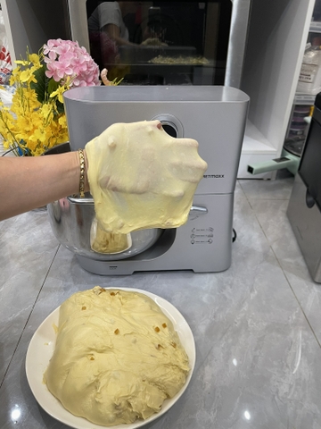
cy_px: 214
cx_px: 160
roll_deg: -1.0
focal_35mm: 25
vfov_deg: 69.4
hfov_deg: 54.9
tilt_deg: -31.7
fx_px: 309
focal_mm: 5.1
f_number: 1.6
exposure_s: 1/50
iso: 125
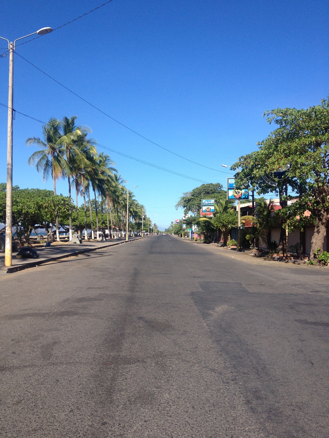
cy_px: 219
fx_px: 444
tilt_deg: +0.2
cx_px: 164
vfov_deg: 52.6
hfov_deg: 40.7
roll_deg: +0.5
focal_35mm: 35
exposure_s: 1/1577
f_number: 2.4
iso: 50
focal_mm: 4.28
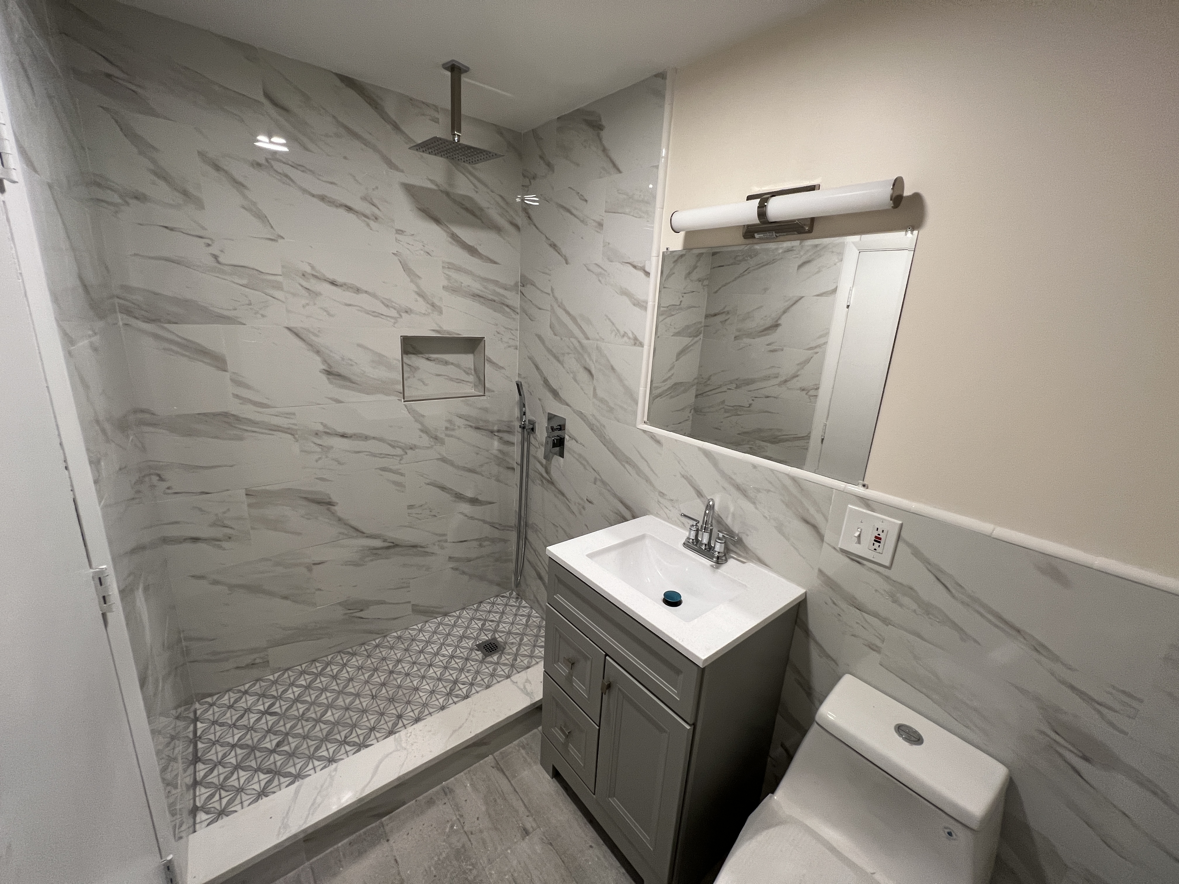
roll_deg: -3.1
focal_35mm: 13
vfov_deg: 89.9
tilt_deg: -15.9
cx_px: 590
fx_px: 443
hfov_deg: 106.2
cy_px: 442
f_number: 1.8
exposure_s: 1/60
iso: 125
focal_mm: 1.57
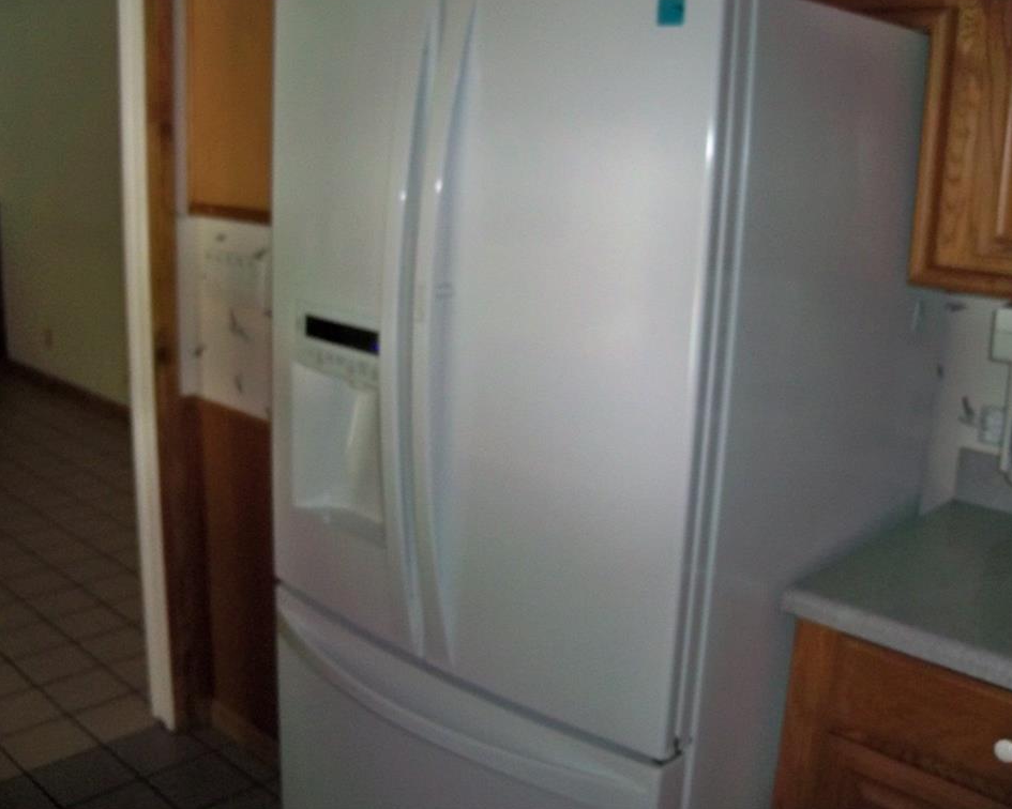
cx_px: 512
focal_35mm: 37
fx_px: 1108
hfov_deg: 49.1
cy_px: 401
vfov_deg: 40.1
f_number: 3.5
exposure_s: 1/30
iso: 200
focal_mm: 6.2
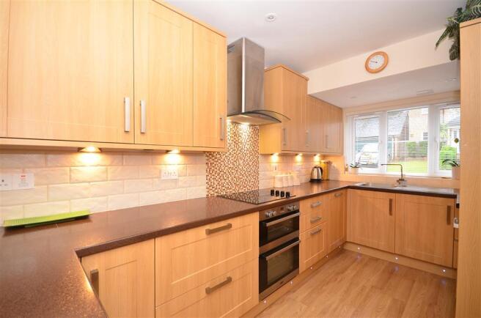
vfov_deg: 71.8
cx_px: 240
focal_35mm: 16
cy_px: 159
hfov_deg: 95.1
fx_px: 220
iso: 640
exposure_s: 1/15
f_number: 6.3
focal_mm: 11
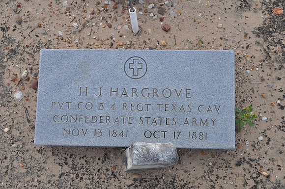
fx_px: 332
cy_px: 94
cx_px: 142
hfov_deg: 46.5
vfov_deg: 31.8
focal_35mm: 42
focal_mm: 28
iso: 200
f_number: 10
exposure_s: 1/100
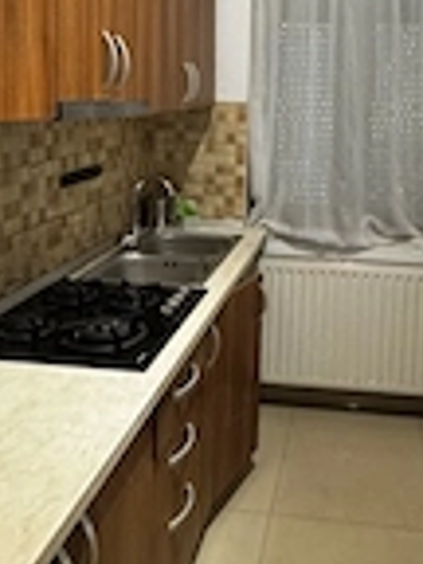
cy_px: 161
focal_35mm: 39
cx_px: 290
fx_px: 635
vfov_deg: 46.6
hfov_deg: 36.4
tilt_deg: -6.4
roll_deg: -0.4
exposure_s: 1/50
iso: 500
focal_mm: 2.22
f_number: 2.2
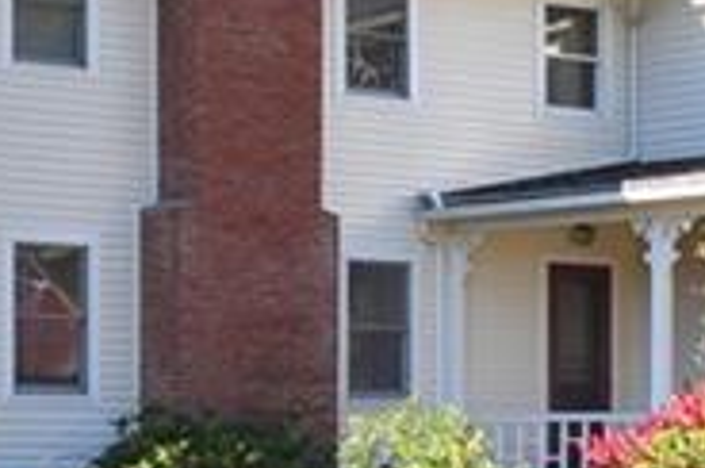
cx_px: 713
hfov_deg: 12.2
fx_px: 3265
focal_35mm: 167
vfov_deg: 8.1
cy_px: 470
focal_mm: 20
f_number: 7.1
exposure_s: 1/400
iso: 640
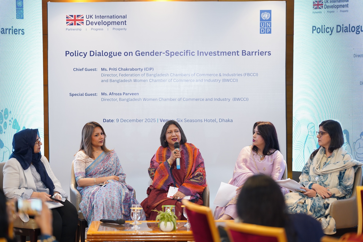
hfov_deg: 23.9
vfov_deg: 16.1
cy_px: 121
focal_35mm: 85
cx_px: 182
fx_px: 857
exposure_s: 1/160
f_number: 1.4
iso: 500
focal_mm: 85
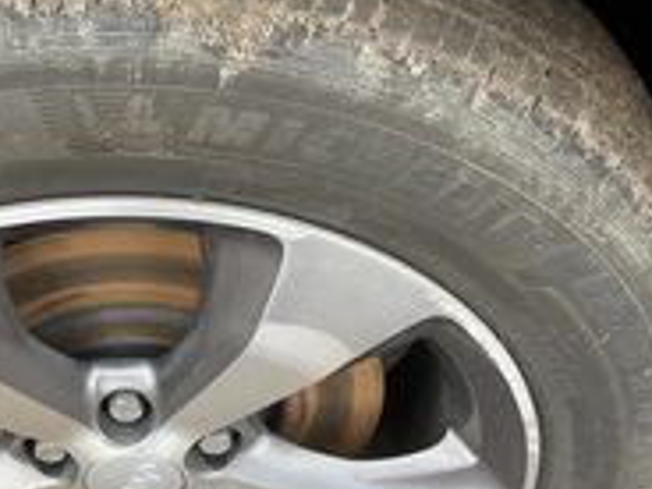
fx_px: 1187
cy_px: 266
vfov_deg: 23.3
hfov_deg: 30.3
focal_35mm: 63
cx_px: 184
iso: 25
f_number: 1.8
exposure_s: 1/122
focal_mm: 3
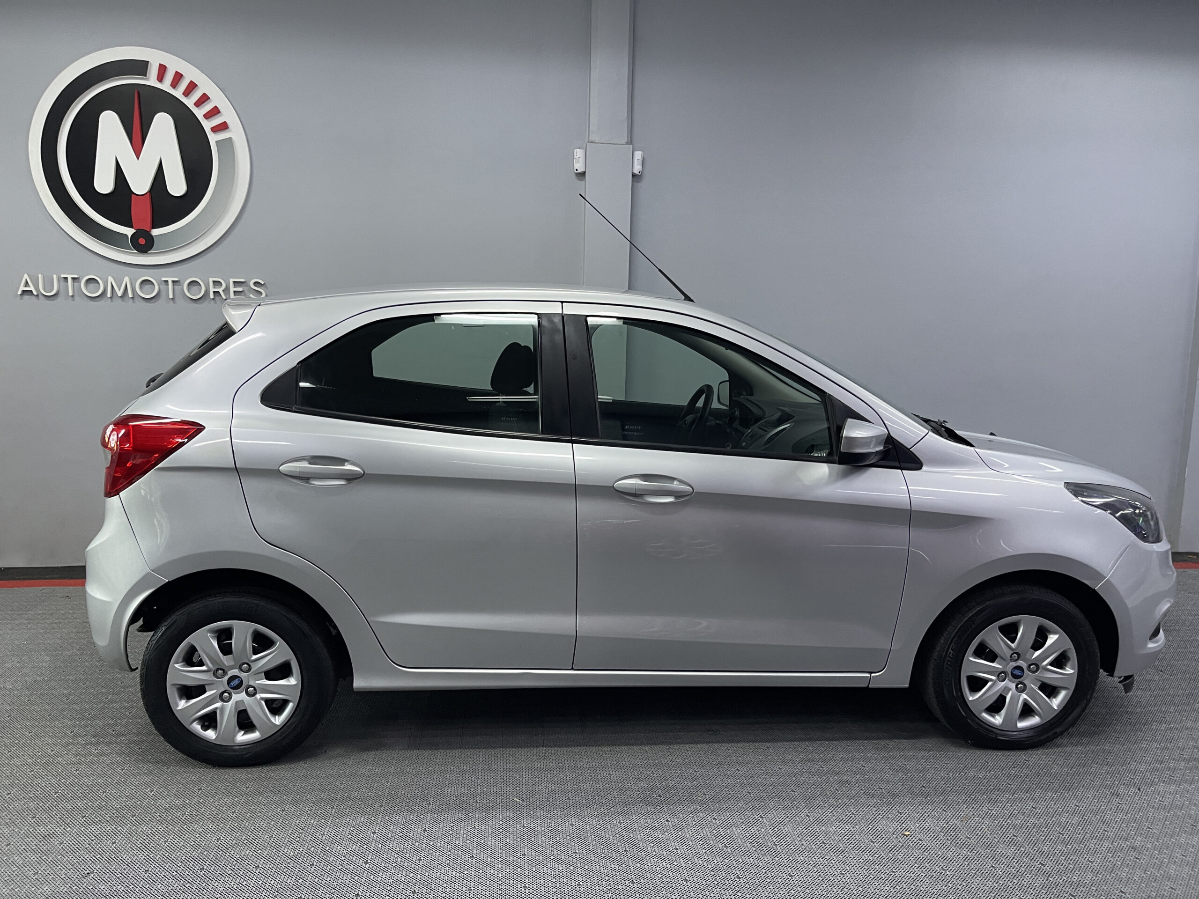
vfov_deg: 54.9
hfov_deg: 69.4
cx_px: 600
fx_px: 866
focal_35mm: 25
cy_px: 450
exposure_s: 1/60
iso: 200
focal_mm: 5.1
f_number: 1.6
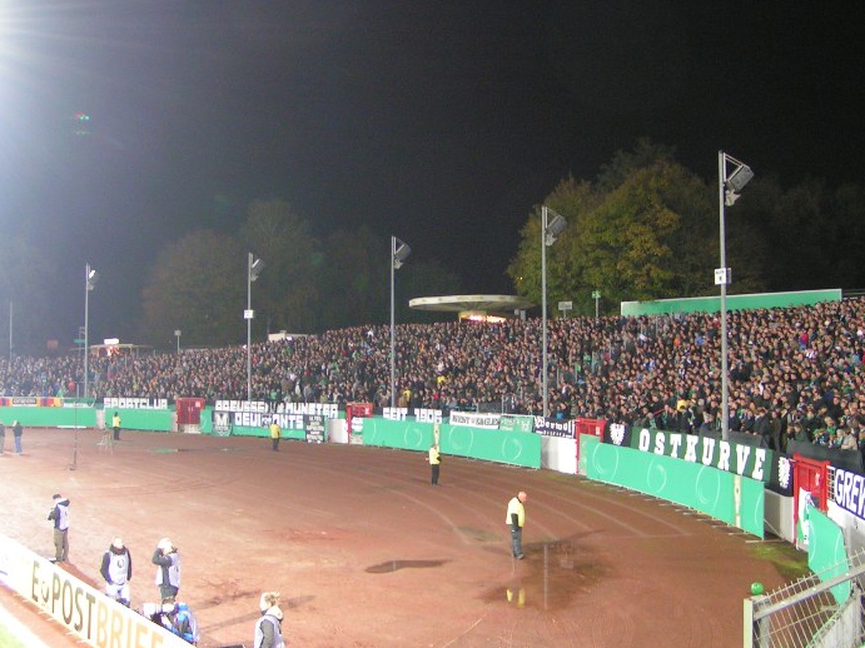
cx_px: 433
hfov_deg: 43.0
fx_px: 1099
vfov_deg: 32.9
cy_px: 301
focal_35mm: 44
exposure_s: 1/6
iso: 200
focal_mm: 5.8
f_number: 2.8
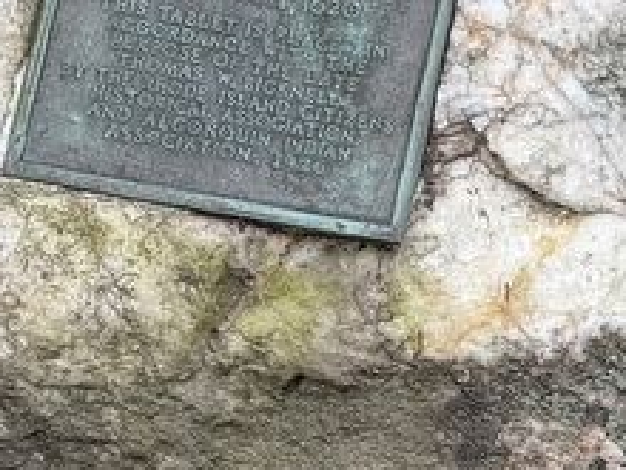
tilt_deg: -13.8
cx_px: 319
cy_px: -60
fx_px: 7903
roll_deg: -4.8
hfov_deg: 4.5
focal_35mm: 437
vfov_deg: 3.4
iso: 64
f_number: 2.8
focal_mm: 15.66
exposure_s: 1/99
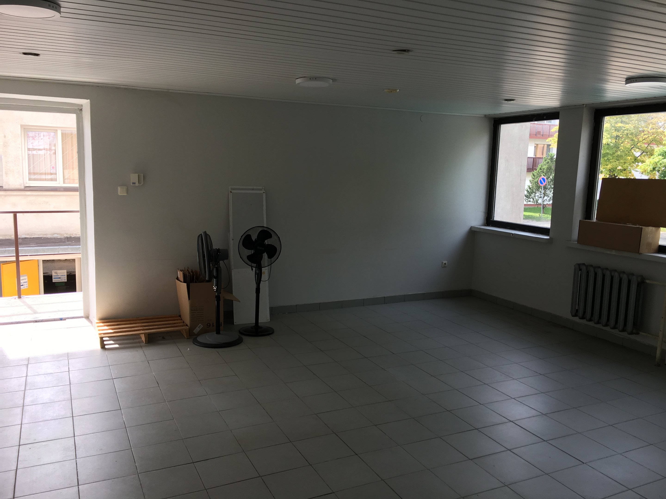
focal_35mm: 29
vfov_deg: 48.2
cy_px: 250
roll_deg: -1.7
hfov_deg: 61.7
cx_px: 333
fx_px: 558
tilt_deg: -6.9
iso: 25
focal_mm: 4.15
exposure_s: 1/129
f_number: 2.2
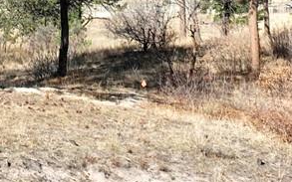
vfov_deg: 8.9
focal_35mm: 139
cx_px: -83
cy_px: -171
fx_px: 1106
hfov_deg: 14.4
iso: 100
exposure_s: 1/1250
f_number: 2.8
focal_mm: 12.29
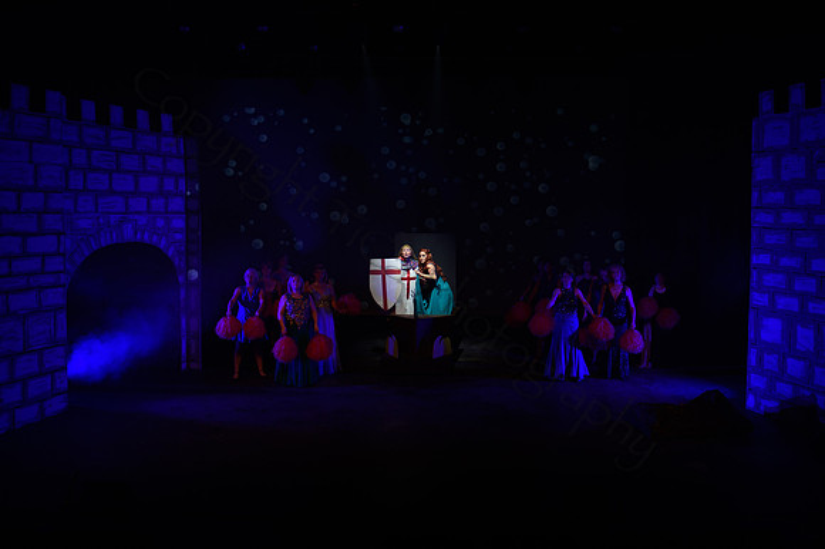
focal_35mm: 30
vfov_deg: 43.0
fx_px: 695
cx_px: 460
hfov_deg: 61.2
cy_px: 248
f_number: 3.5
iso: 1000
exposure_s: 1/60
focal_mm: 24
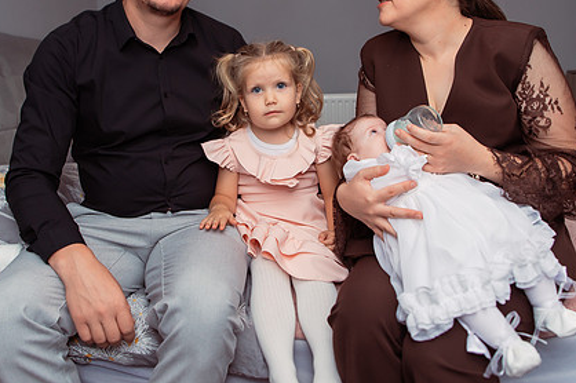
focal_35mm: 36
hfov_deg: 53.1
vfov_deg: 36.5
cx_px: 259
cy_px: 129
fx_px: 576
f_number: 3.5
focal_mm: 24
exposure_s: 1/250
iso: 500
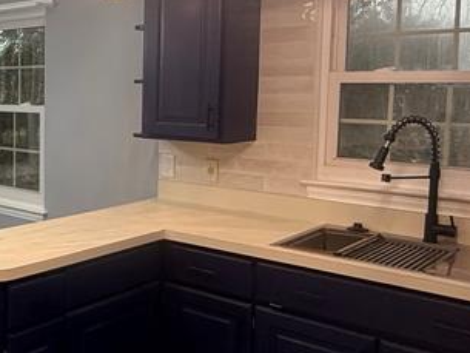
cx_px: 23
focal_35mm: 47
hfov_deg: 37.1
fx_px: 638
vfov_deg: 30.8
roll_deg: -0.4
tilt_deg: -4.6
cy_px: 143
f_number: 2.2
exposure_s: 1/129
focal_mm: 2.22
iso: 250
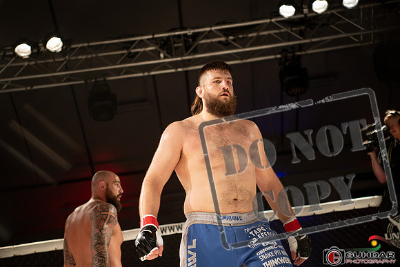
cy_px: 134
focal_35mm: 70
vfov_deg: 19.5
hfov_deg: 28.8
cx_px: 200
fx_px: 778
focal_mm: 70
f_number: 2.8
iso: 900
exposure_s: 1/1000
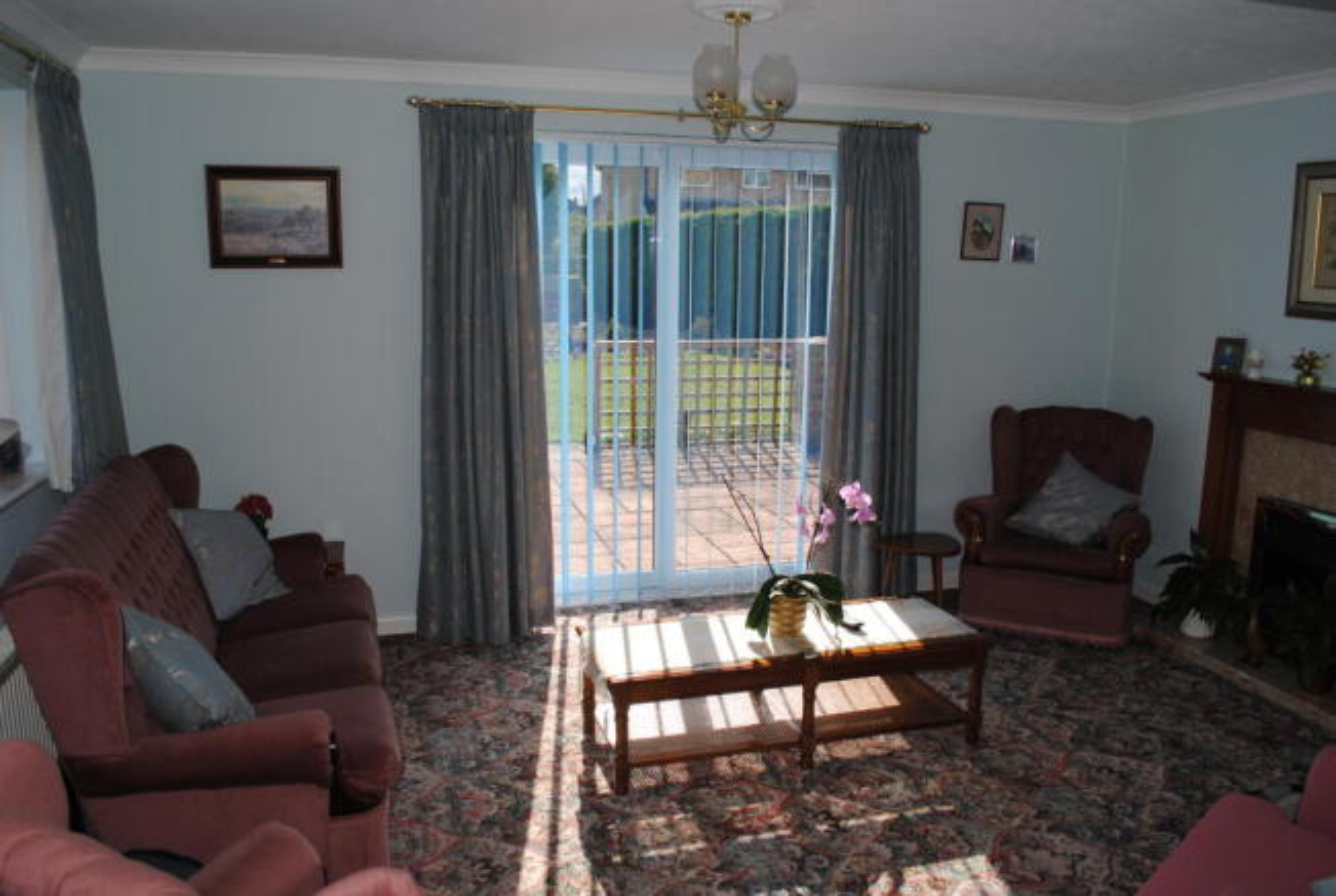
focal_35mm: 27
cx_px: 668
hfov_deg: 67.3
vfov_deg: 48.1
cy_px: 448
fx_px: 1004
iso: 100
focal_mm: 18
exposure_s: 1/200
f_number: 6.3
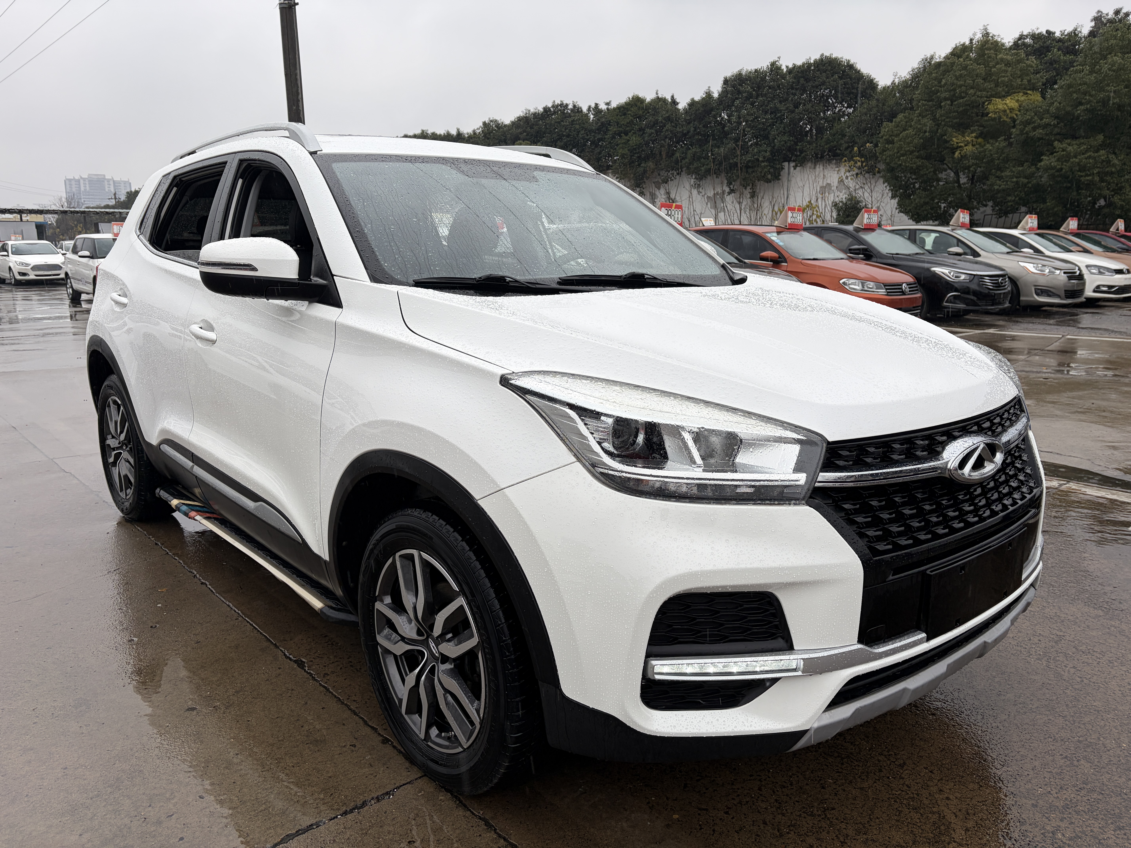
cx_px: 566
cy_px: 424
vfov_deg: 53.1
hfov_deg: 67.3
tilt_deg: -11.1
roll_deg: +0.4
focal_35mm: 26
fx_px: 849
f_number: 1.6
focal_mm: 5.96
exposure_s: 1/254
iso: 40
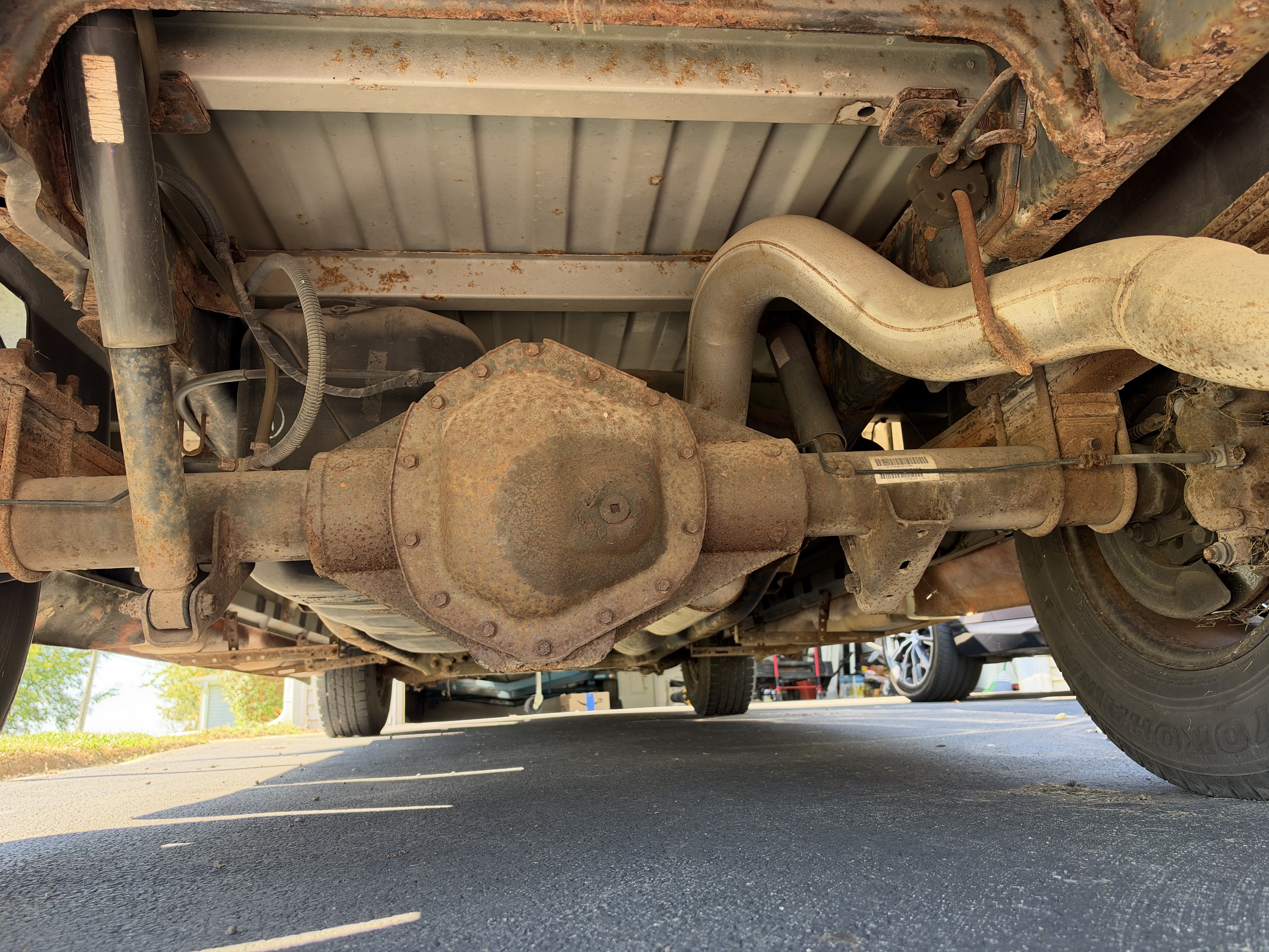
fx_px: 880
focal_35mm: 24
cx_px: 634
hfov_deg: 71.6
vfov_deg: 56.8
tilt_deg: +15.6
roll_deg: +3.3
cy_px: 476
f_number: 1.8
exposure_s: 1/121
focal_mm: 6.93
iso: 200
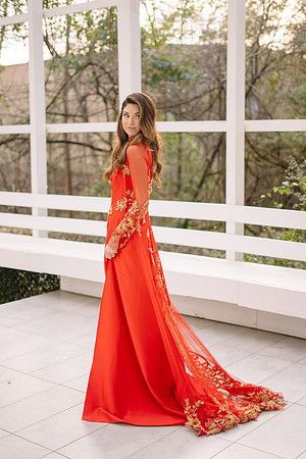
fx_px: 637
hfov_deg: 27.0
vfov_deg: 39.6
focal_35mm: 50
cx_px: 153
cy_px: 230
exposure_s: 1/160
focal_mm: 50
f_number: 1.8
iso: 50
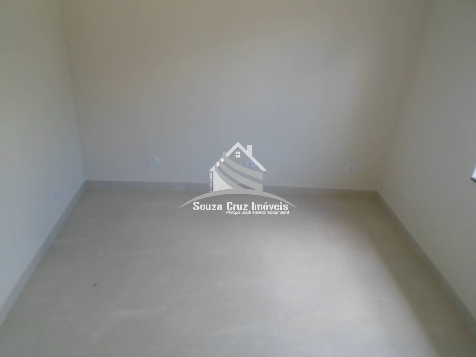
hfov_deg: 69.4
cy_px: 178
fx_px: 344
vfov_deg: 54.9
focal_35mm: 25
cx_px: 238
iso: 80
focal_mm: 4.5
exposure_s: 1/125
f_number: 2.5
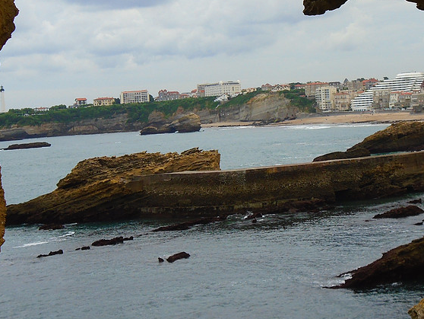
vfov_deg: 17.7
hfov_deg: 23.5
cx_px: 273
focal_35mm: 83
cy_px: 100
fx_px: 1017
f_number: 4.5
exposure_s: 1/500
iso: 100
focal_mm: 8.7
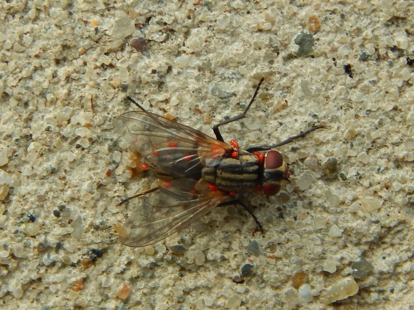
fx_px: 1112
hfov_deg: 21.1
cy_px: 155
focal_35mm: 93
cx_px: 207
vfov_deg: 15.9
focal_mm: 16.6
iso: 125
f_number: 4.4
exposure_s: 1/160
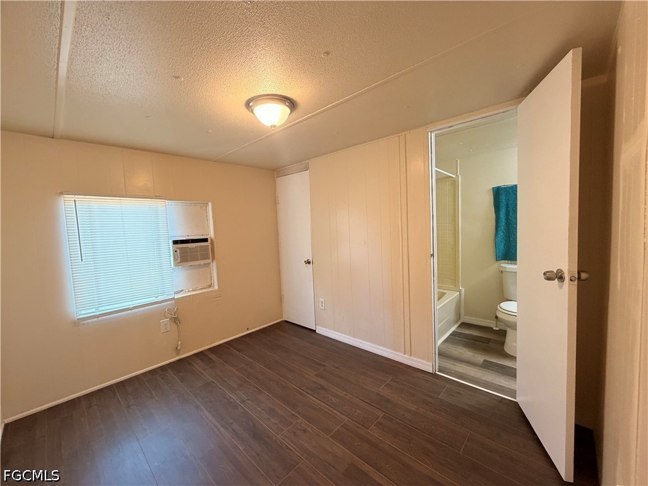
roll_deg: +2.8
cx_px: 324
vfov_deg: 85.7
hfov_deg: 102.1
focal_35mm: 14
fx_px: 262
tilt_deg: -4.5
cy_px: 243
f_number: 2.2
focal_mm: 2.22
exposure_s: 1/60
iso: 400
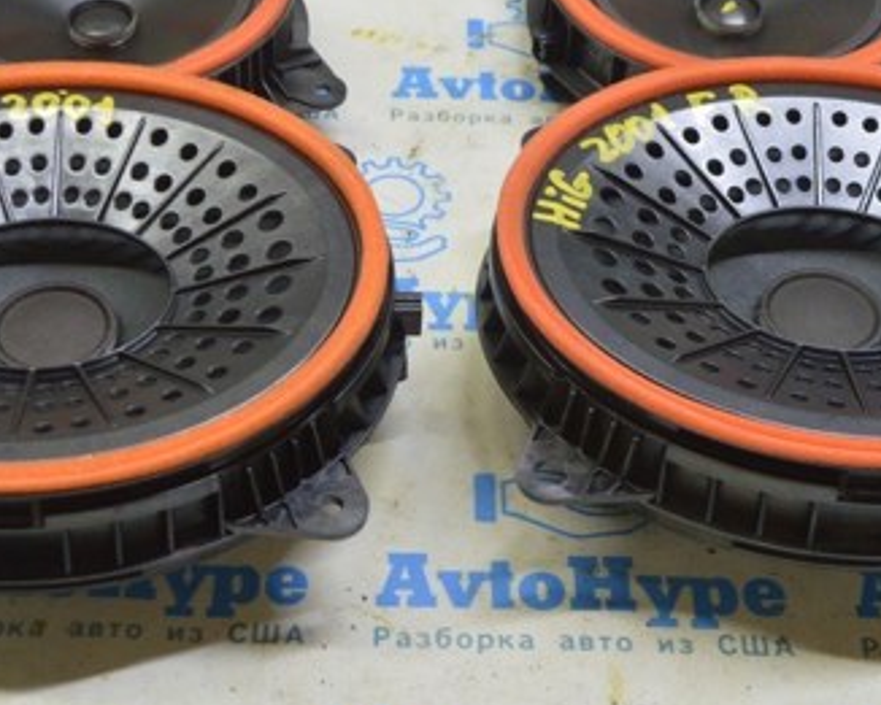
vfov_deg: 22.1
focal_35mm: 69
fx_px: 1798
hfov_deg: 27.5
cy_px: 242
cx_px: 373
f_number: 5.6
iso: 400
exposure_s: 1/20
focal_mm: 25
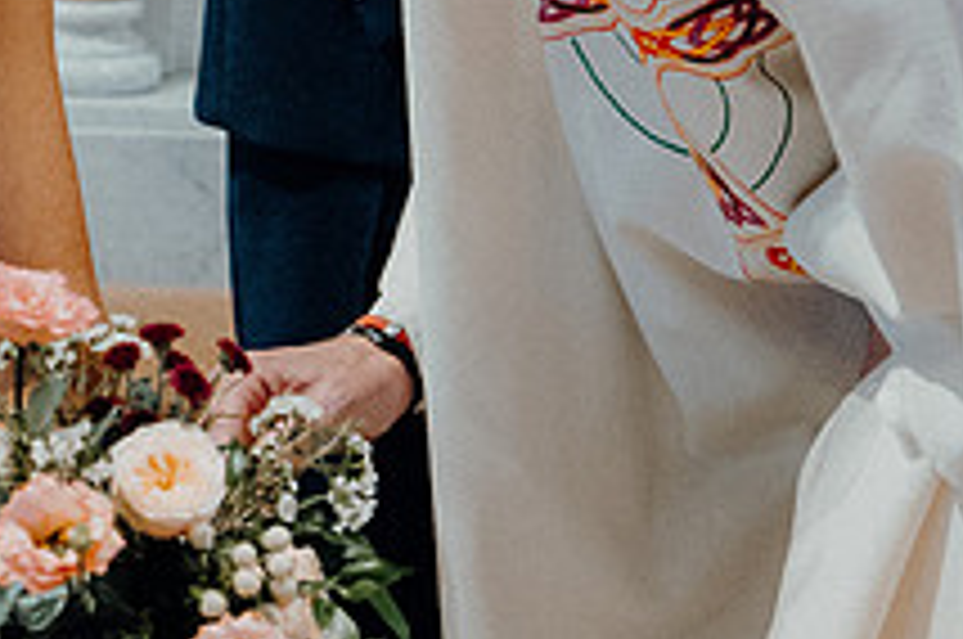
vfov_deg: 6.2
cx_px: -238
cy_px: 79
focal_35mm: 220
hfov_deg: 9.2
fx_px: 5876
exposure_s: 1/160
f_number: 3.5
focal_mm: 54
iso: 3200
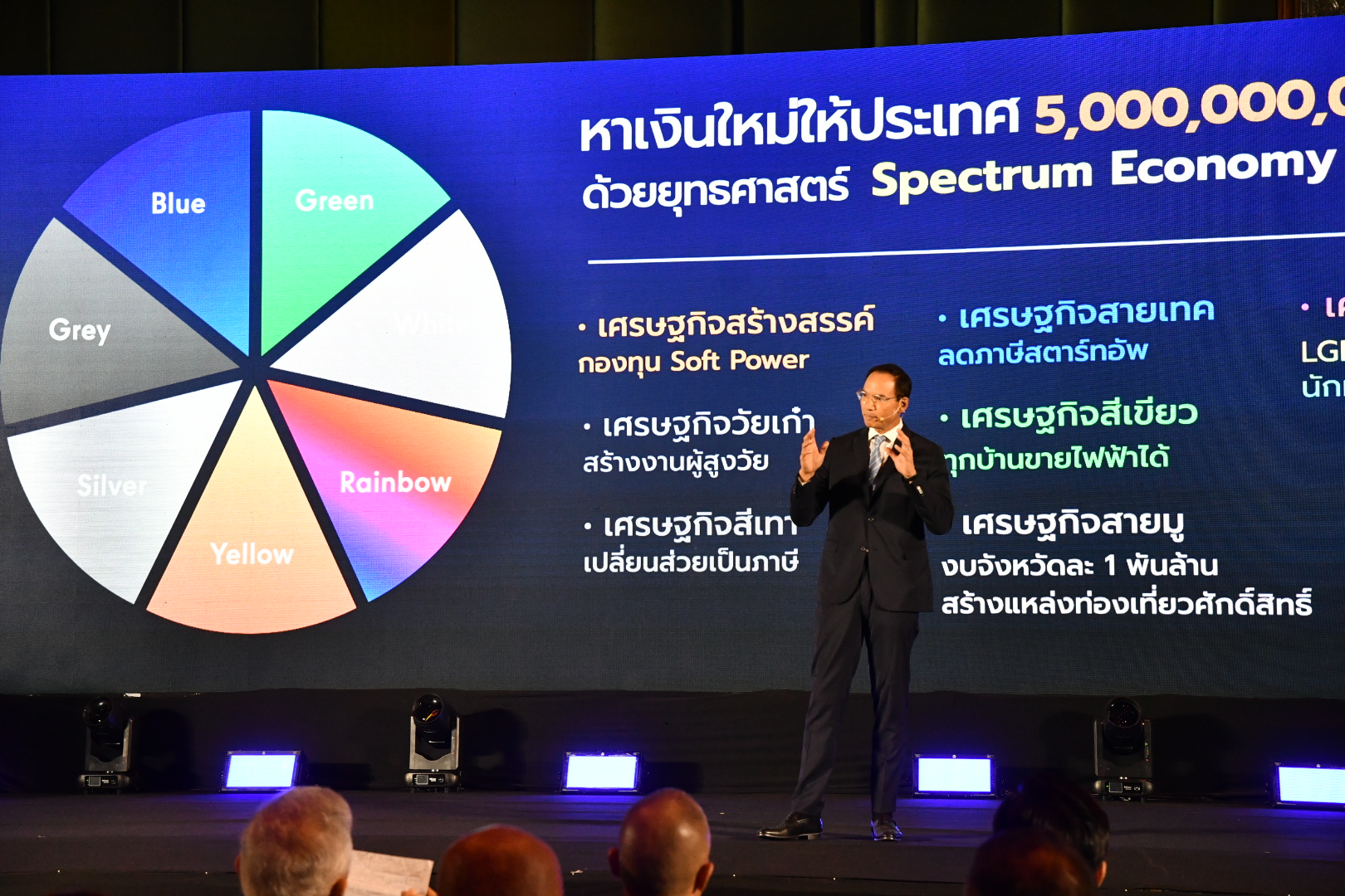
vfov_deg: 21.6
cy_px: 448
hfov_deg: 31.9
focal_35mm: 63
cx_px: 672
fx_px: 2354
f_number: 4.5
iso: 2000
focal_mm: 42
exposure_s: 1/125
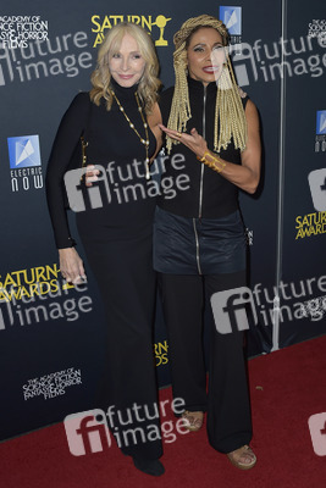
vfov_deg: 55.8
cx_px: 163
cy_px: 244
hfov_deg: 38.9
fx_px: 461
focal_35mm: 34
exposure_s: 1/250
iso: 250
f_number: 6.3
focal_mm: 34
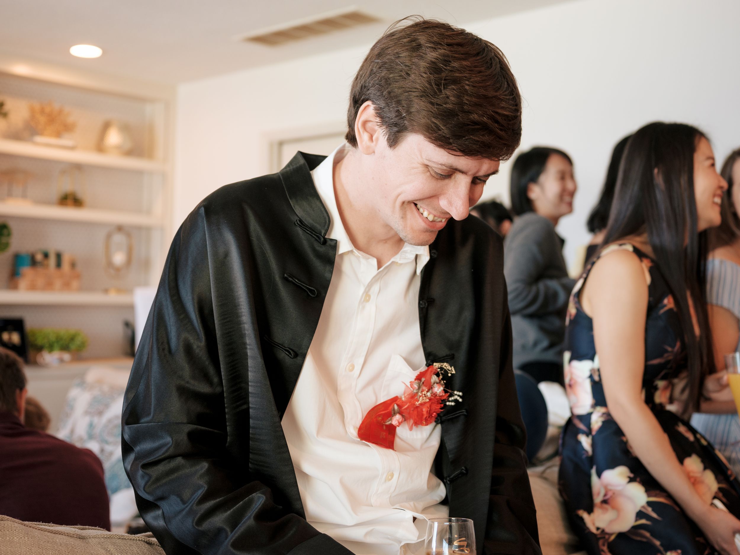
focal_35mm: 48
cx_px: 370
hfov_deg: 39.5
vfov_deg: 30.1
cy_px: 231
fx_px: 1031
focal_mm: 50
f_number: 4
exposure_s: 1/100
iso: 800
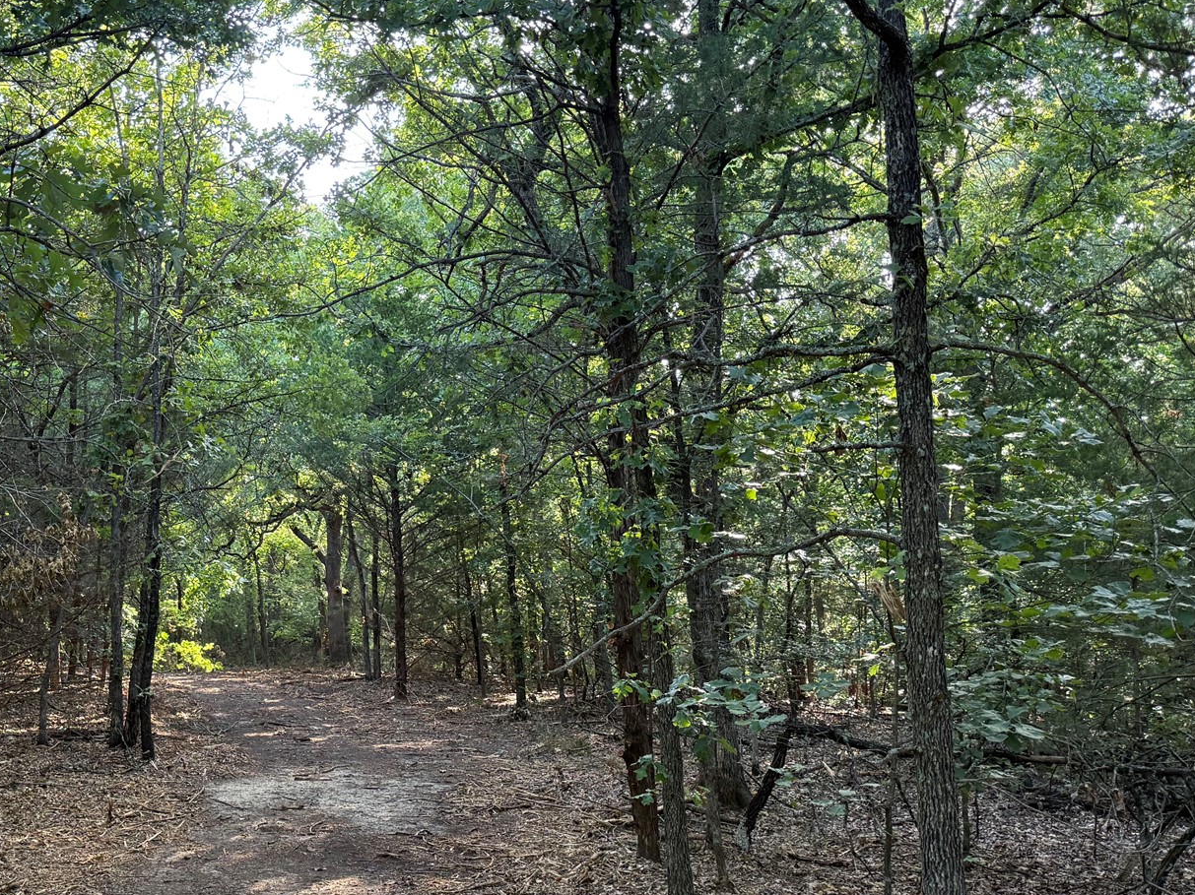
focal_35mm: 38
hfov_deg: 47.3
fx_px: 1311
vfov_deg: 37.6
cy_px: 523
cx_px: 308
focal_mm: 6.76
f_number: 1.78
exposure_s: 1/121
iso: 200
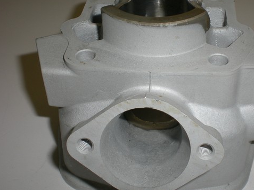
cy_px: 87
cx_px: 160
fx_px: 433
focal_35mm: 59
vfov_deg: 24.8
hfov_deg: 32.5
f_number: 4.9
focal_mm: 7.4
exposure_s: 1/60
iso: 50
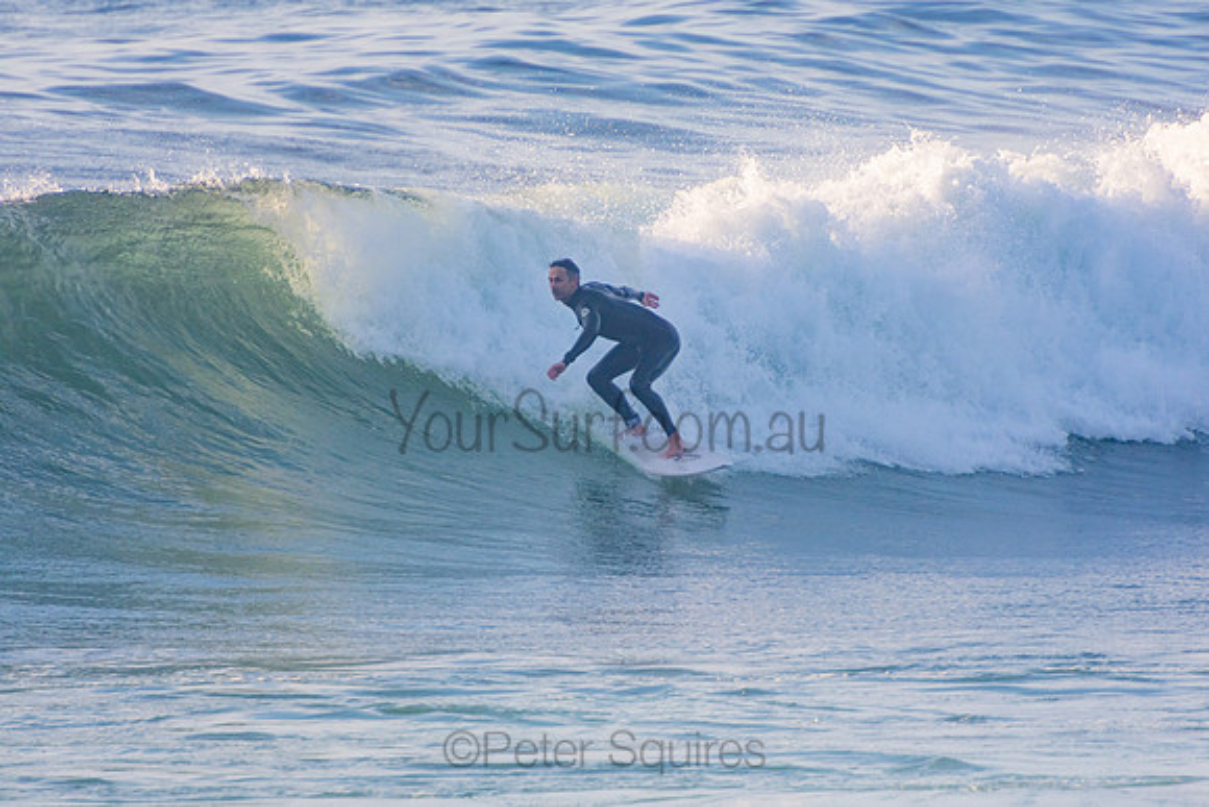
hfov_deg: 3.3
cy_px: 404
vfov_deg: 2.2
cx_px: 604
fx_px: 20871
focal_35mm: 621
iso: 400
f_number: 5.6
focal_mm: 400
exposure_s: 1/1250
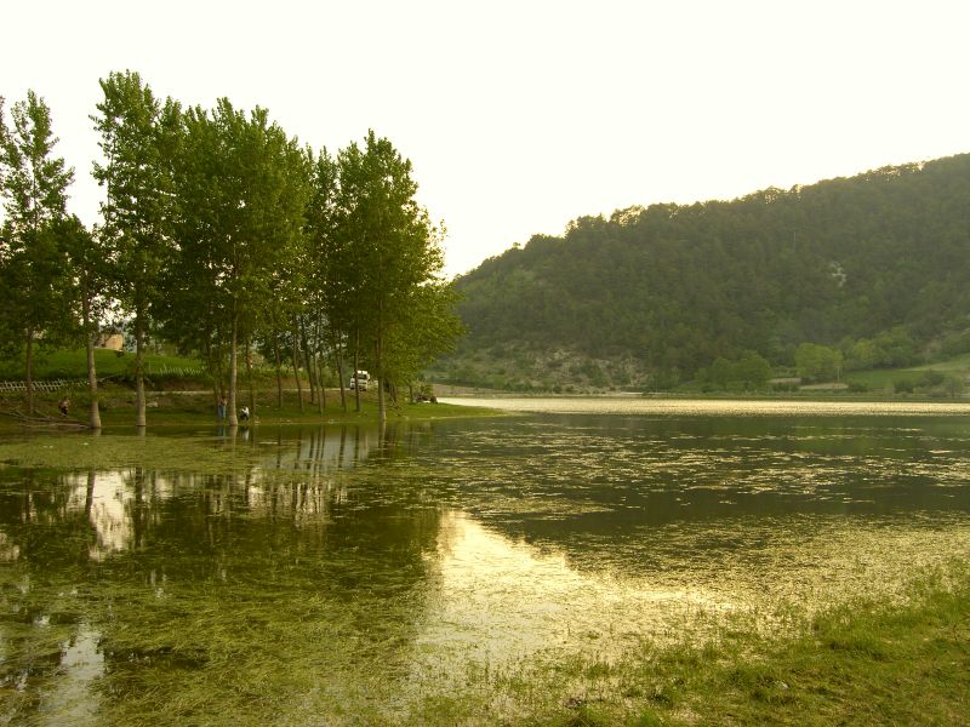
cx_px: 485
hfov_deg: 52.6
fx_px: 981
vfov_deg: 40.7
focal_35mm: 35
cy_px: 364
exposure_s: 1/60
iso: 100
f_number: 4.6
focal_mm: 9
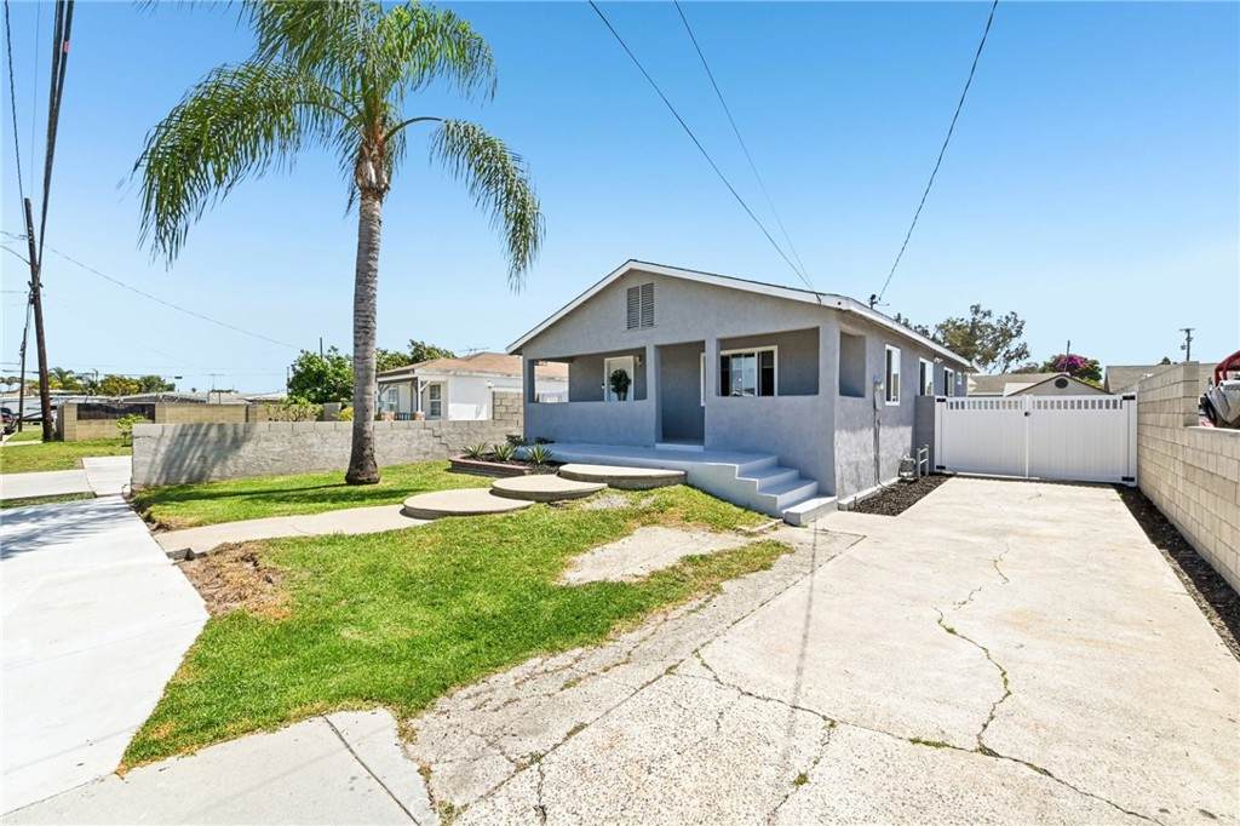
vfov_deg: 81.2
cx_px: 620
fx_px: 482
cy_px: 413
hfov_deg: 104.3
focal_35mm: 14
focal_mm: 14
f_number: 25
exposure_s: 1/50
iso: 250
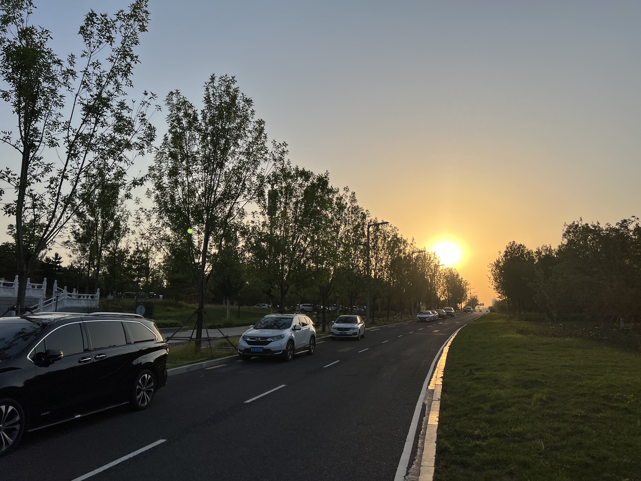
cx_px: 320
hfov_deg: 67.3
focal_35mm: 26
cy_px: 240
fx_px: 481
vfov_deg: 53.1
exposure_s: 1/5587
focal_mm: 5.7
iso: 50
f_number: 1.5
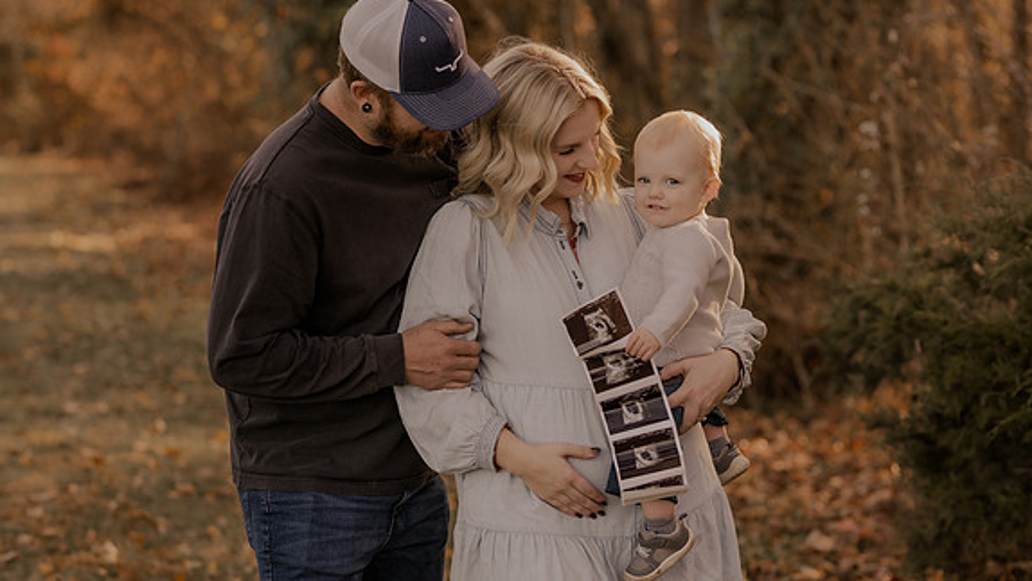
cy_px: 339
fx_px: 2463
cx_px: 514
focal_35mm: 90
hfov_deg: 23.7
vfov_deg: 13.4
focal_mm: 85
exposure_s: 1/400
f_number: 2.8
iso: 200
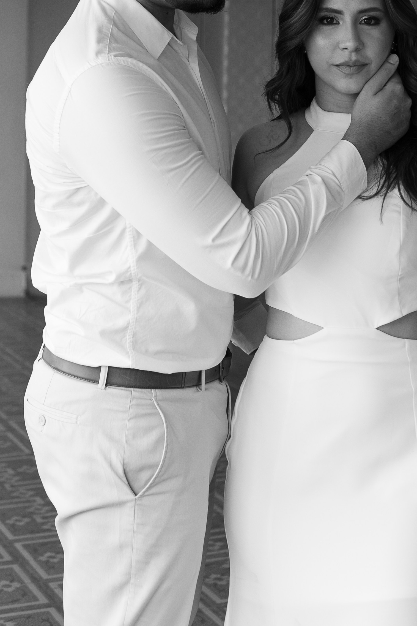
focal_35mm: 76
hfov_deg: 17.8
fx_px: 1320
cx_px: 344
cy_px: 159
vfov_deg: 26.3
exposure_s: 1/125
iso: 250
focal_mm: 30
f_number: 2.8
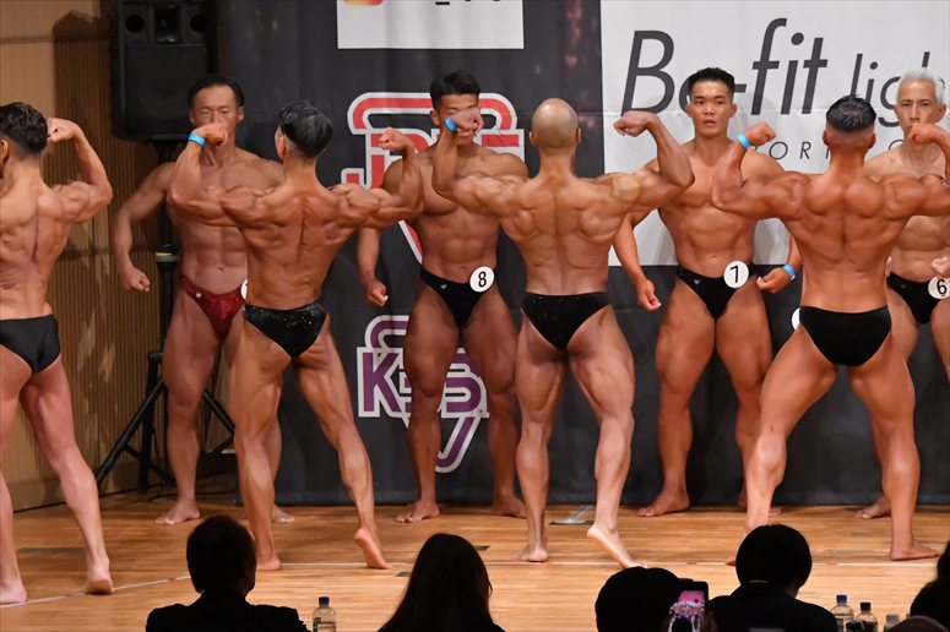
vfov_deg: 5.4
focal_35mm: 255
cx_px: 475
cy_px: 316
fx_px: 6726
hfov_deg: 8.1
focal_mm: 170
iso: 10000
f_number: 5.6
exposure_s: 1/400
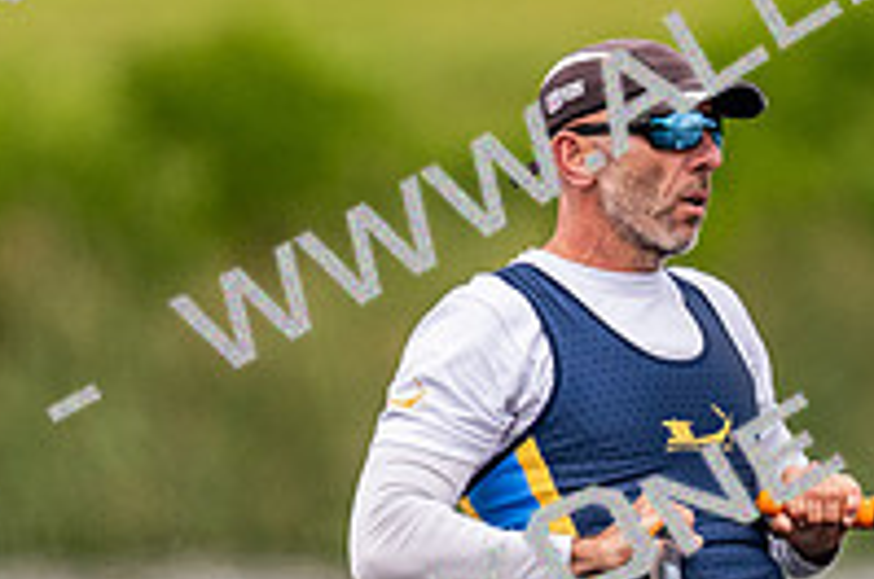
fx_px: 63674
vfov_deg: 0.5
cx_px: 711
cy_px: 382
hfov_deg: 0.8
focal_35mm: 2627
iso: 560
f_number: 4
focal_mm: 600
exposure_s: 1/2500
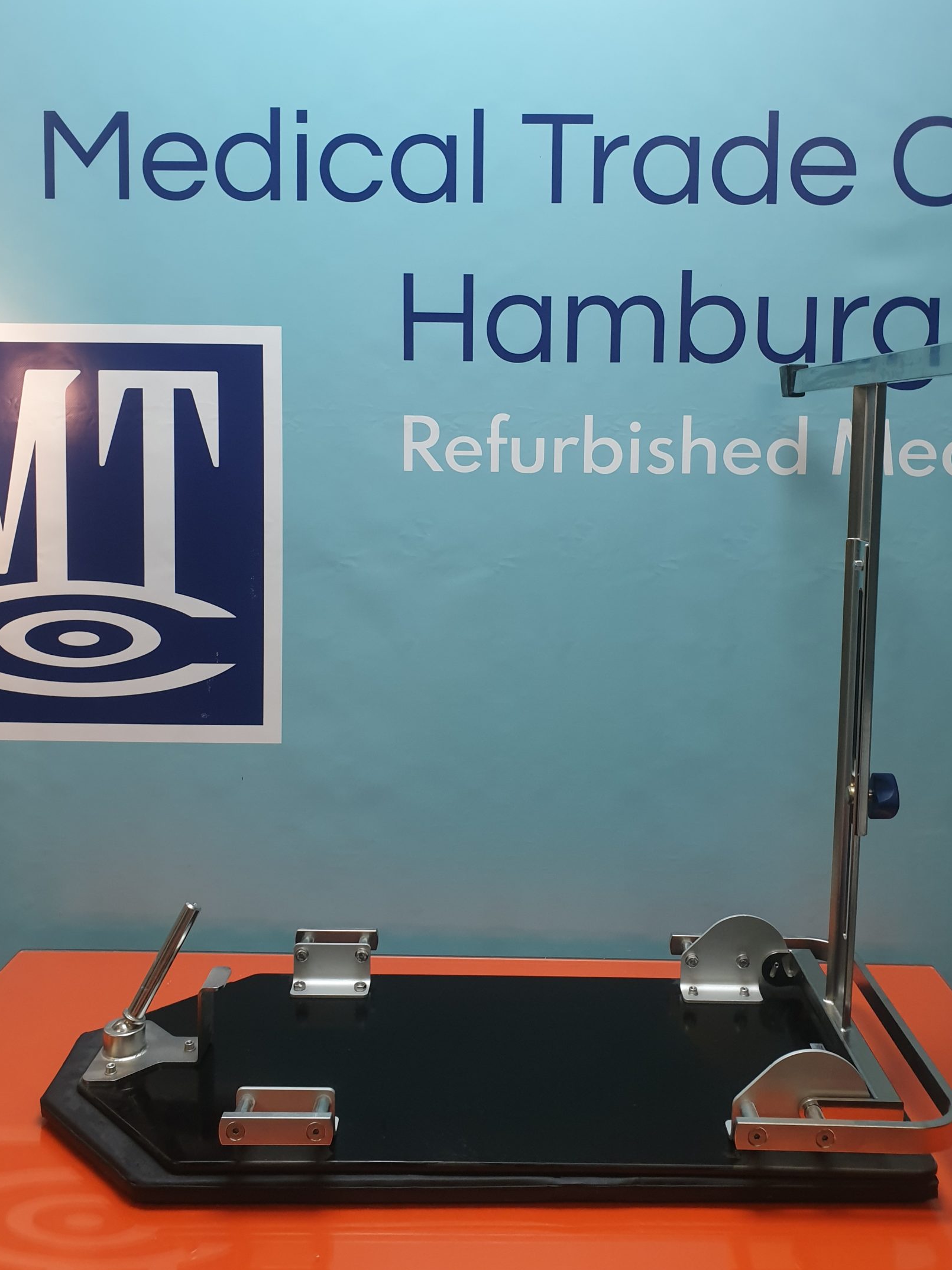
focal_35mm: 31
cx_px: 515
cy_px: 519
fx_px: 1137
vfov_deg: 58.0
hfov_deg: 45.4
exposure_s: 1/50
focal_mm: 4.3
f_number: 2.4
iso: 125
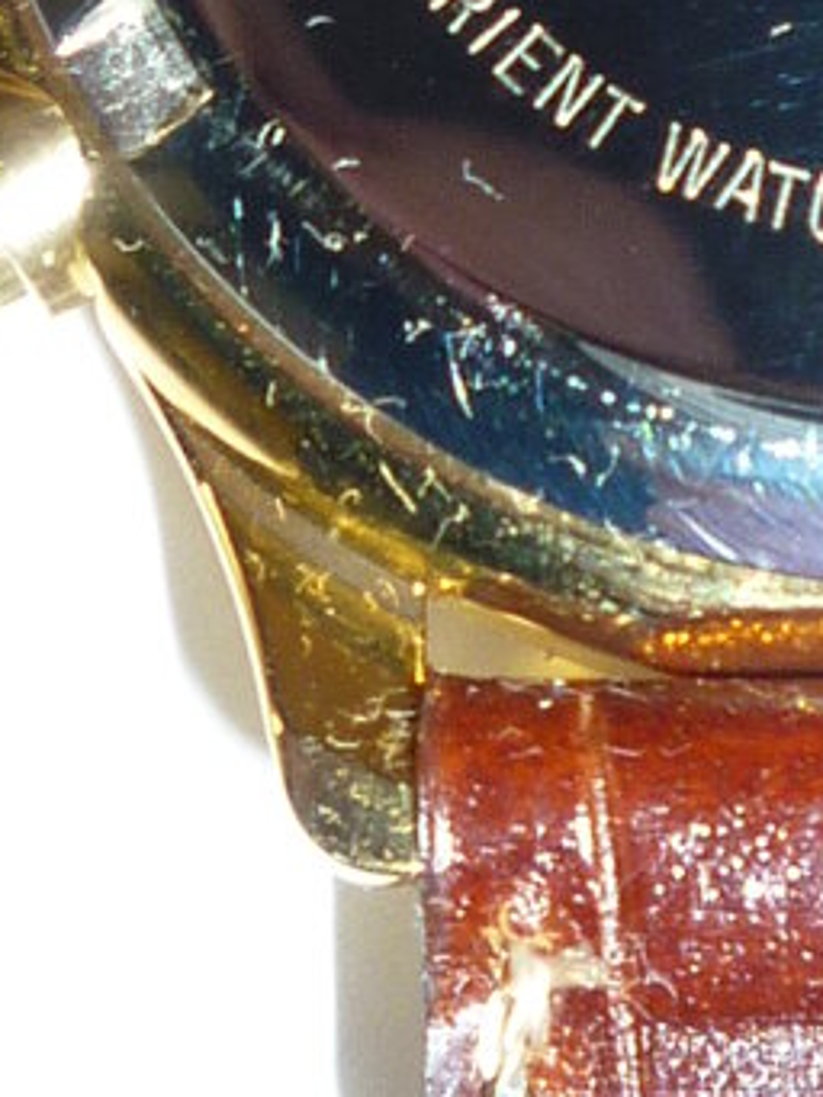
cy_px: -364
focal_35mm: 177
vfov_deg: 10.9
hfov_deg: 8.3
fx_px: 5607
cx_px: 826
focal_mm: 5.3
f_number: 4
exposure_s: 1/30
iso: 100
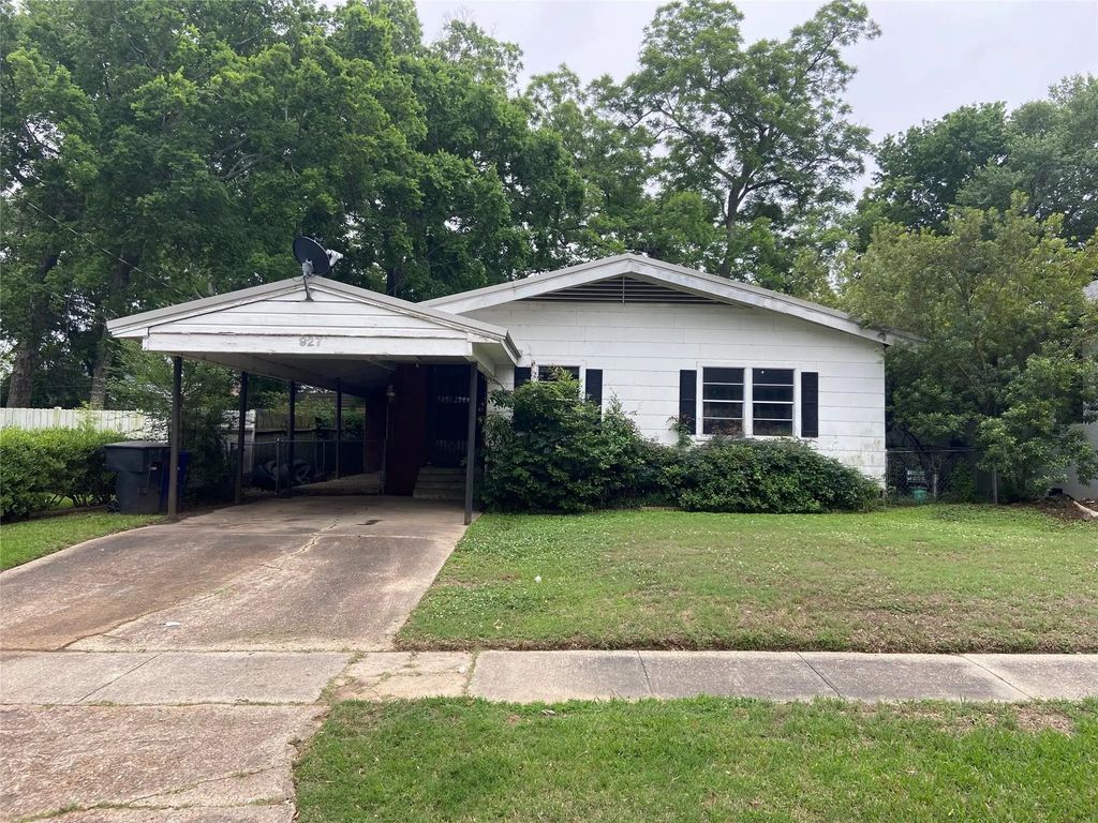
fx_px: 825
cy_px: 412
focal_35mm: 26
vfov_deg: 53.1
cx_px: 549
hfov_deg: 67.3
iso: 32
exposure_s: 1/364
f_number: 1.8
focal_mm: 4.25
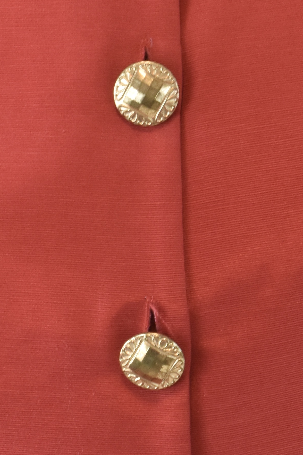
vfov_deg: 10.1
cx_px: 332
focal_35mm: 204
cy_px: 187
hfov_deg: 6.7
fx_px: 2576
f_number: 11
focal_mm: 40
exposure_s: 1/50
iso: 1000
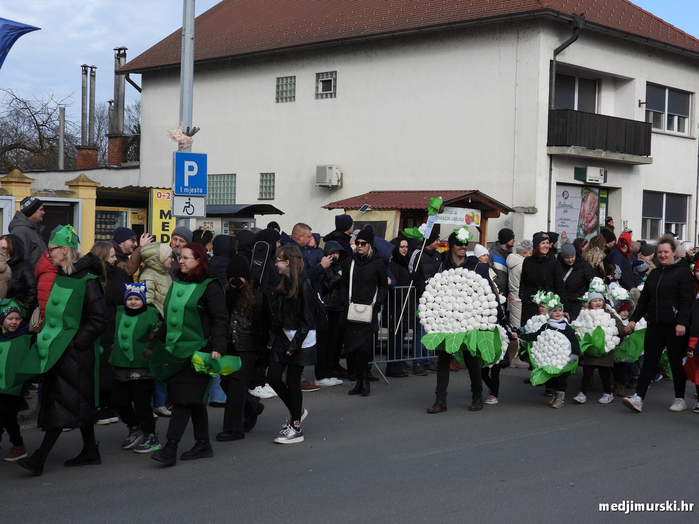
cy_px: 262
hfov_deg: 32.2
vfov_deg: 24.4
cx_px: 350
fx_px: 1212
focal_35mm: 60
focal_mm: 10.7
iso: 100
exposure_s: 1/800
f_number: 3.5
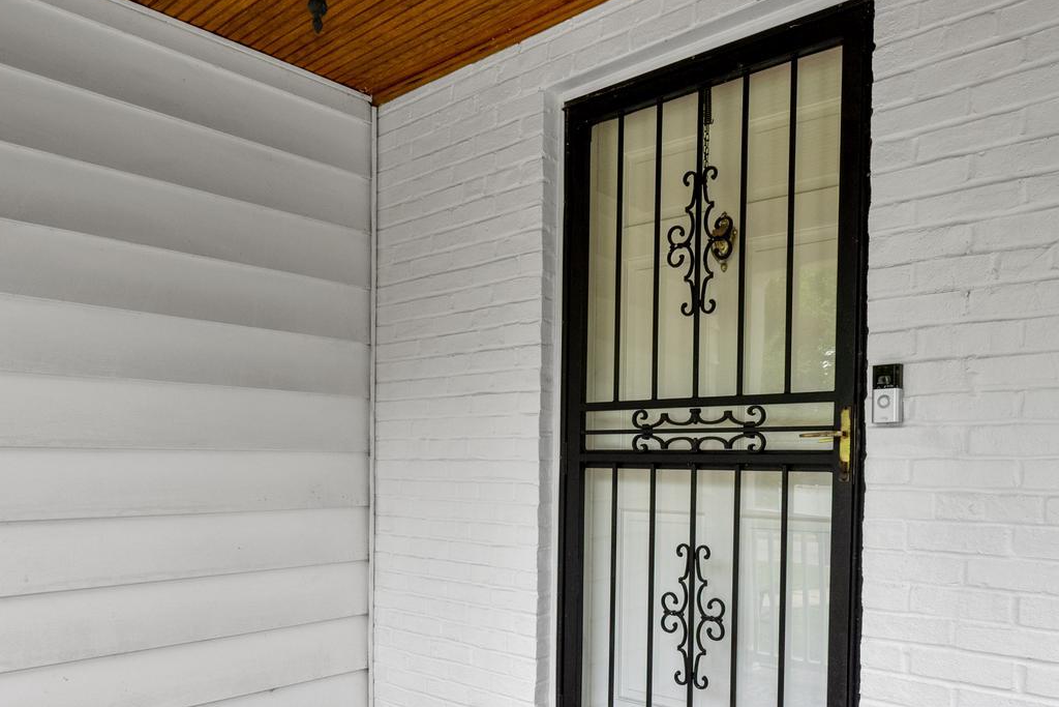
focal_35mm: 28
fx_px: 824
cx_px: 554
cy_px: 479
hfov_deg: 65.4
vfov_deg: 45.6
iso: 320
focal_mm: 14
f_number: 8
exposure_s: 1/200
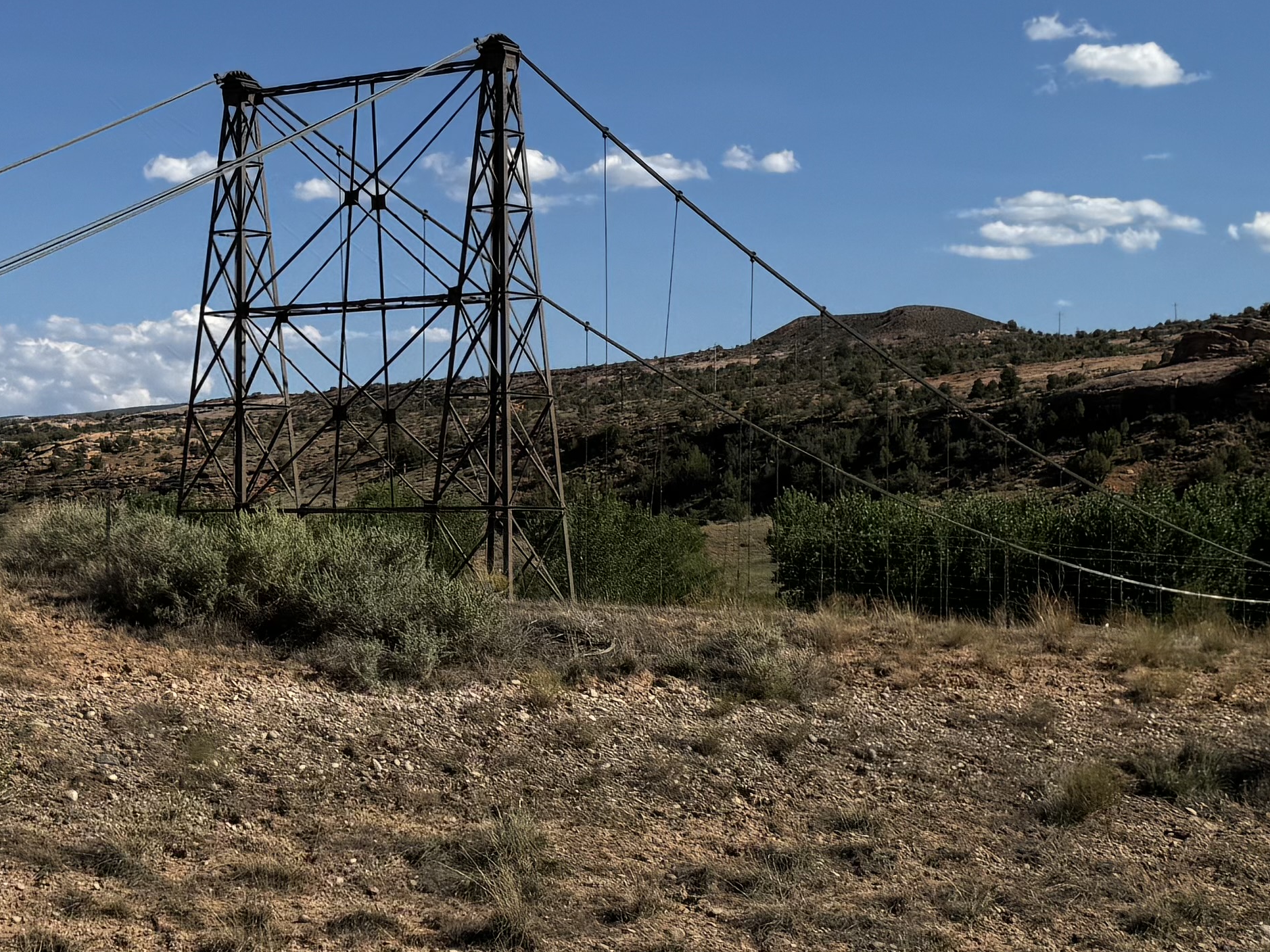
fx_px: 2678
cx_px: 468
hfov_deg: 26.6
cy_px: 484
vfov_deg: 20.2
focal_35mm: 73
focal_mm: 6.76
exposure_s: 1/5814
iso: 80
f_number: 1.78
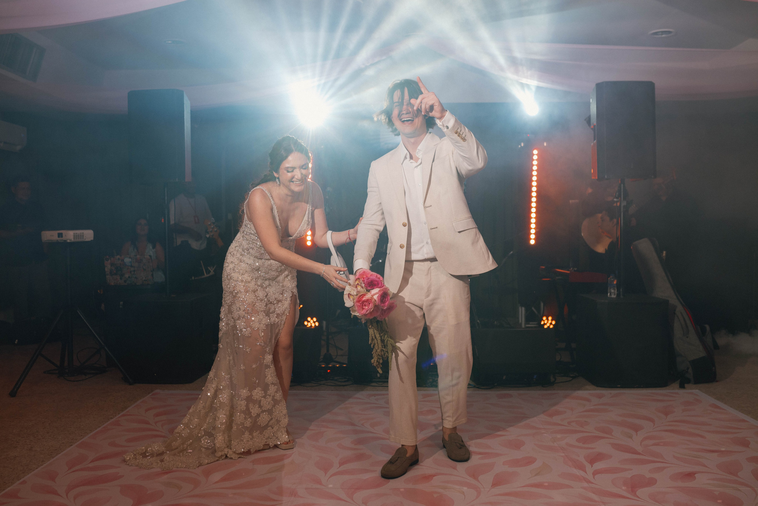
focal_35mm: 35
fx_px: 737
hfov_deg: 54.4
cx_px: 379
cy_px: 253
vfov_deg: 37.9
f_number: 3.5
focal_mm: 35
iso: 500
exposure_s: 1/200
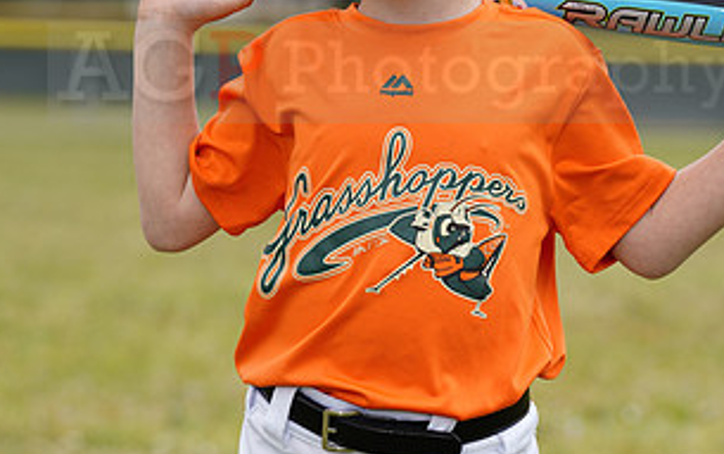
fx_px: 5350
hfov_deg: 7.7
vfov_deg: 4.8
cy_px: 53
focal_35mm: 271
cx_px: 446
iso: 50
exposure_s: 1/250
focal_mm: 140
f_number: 5.6
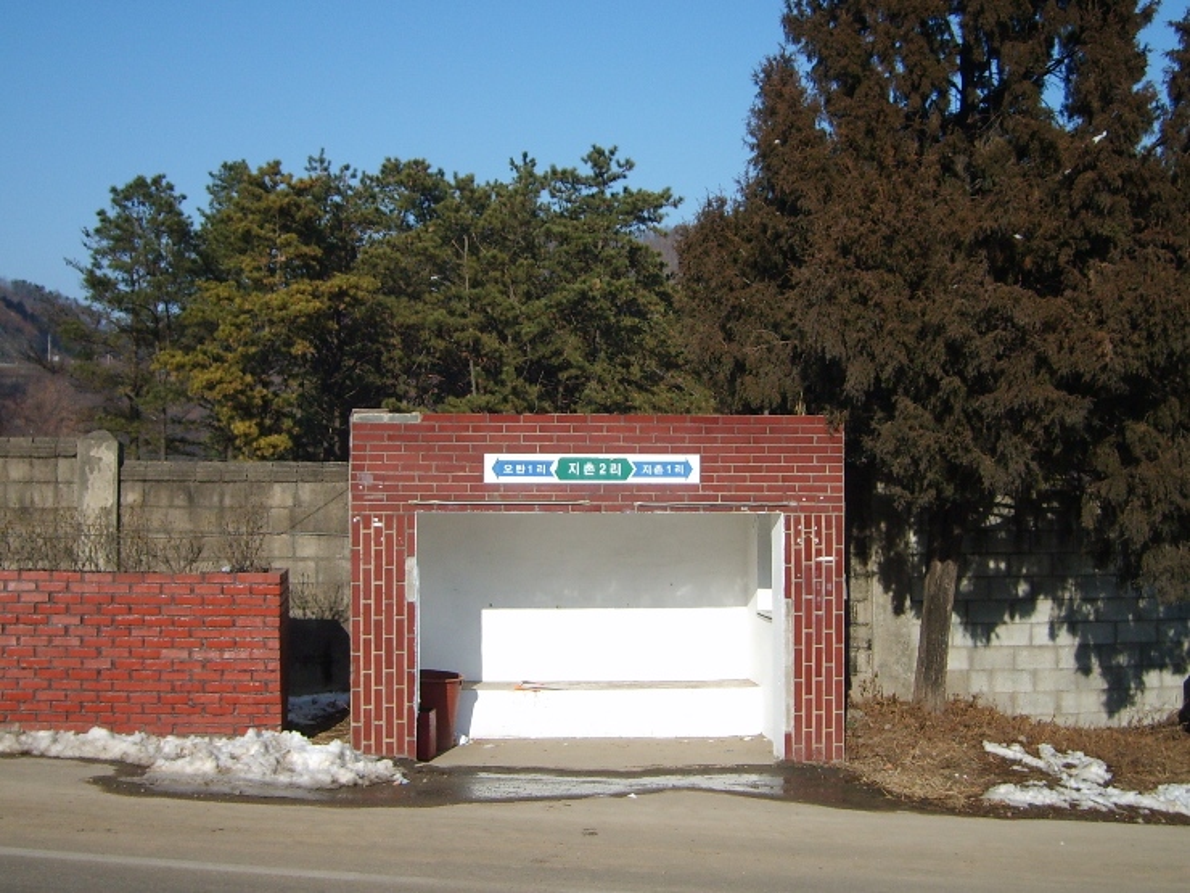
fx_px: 1203
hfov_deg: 52.6
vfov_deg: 40.7
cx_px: 595
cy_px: 446
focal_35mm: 35
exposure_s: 1/250
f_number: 7.1
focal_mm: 5.8
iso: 50
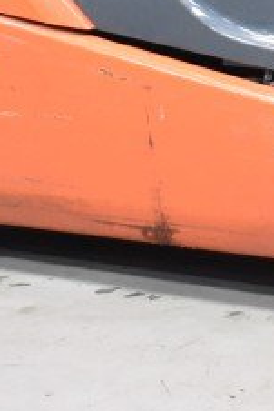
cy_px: -246
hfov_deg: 6.3
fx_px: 2447
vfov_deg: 9.3
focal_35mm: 215
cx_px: 519
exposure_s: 1/40
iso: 1600
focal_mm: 27
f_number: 4
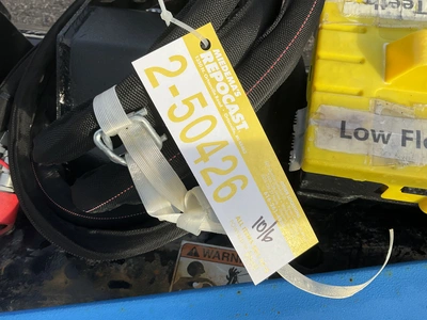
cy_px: 160
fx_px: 358
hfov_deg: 61.7
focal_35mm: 29
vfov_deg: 48.2
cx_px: 214
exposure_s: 1/1121
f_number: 1.8
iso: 25
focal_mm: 3
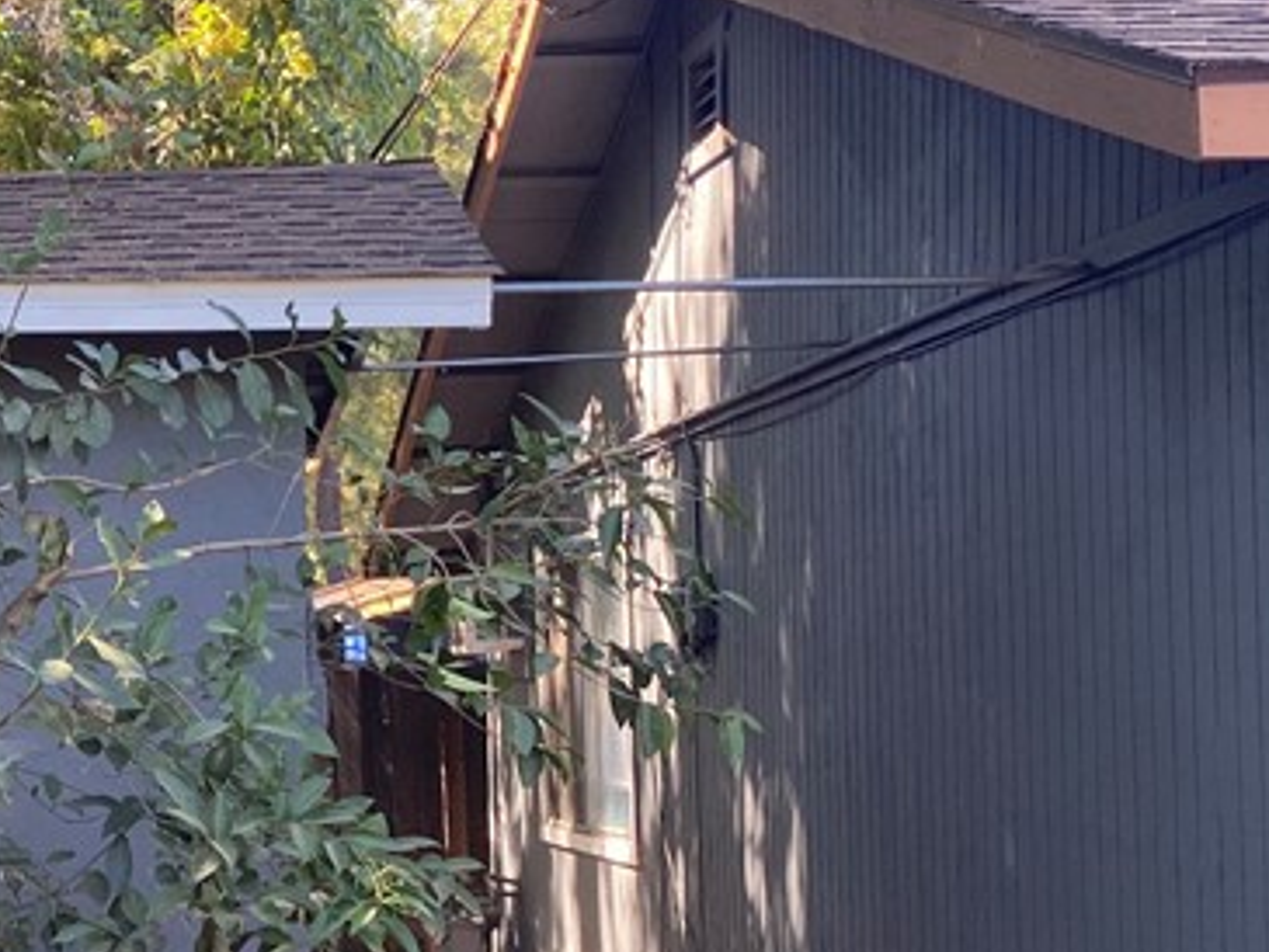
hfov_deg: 24.2
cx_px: -257
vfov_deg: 20.2
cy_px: 532
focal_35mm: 73
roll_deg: +1.5
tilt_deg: -2.2
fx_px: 2677
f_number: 1.8
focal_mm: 4.25
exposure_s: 1/128
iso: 32
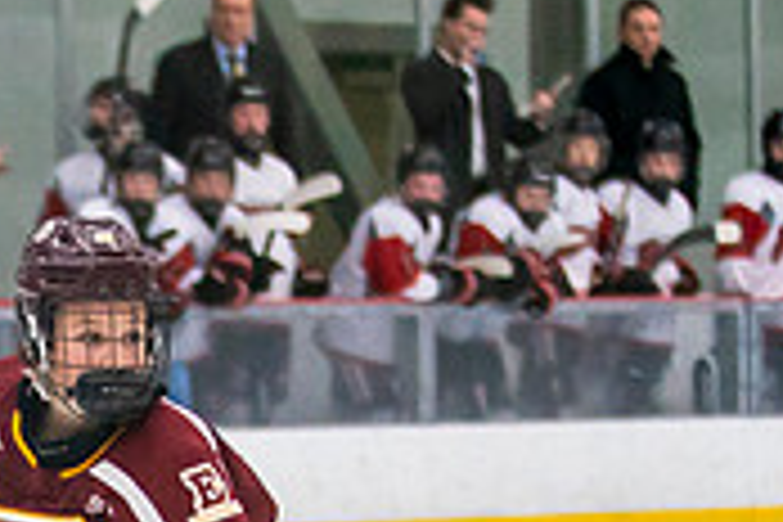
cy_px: 666
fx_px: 9765
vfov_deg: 3.1
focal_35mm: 449
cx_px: -293
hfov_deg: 4.6
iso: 2000
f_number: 2.8
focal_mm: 70
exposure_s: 1/640
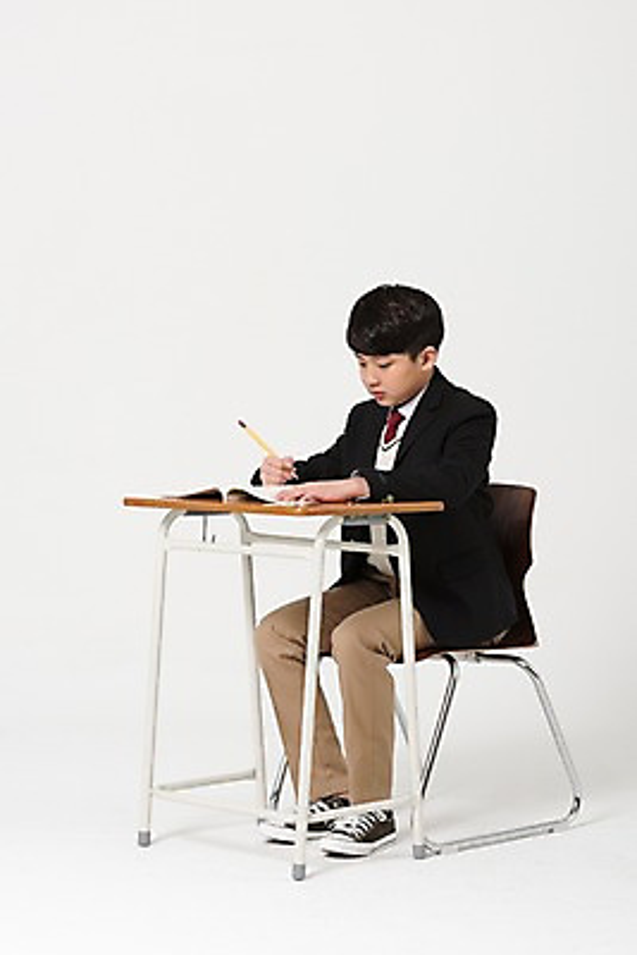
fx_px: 2386
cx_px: 318
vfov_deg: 22.6
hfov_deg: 15.2
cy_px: 478
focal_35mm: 90
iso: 100
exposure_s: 1/125
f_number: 8
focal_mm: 90
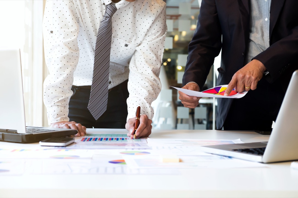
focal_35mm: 64
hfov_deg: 31.4
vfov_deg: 21.2
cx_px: 149
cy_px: 99
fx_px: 530
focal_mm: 42.5
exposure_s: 1/125
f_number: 4
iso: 800
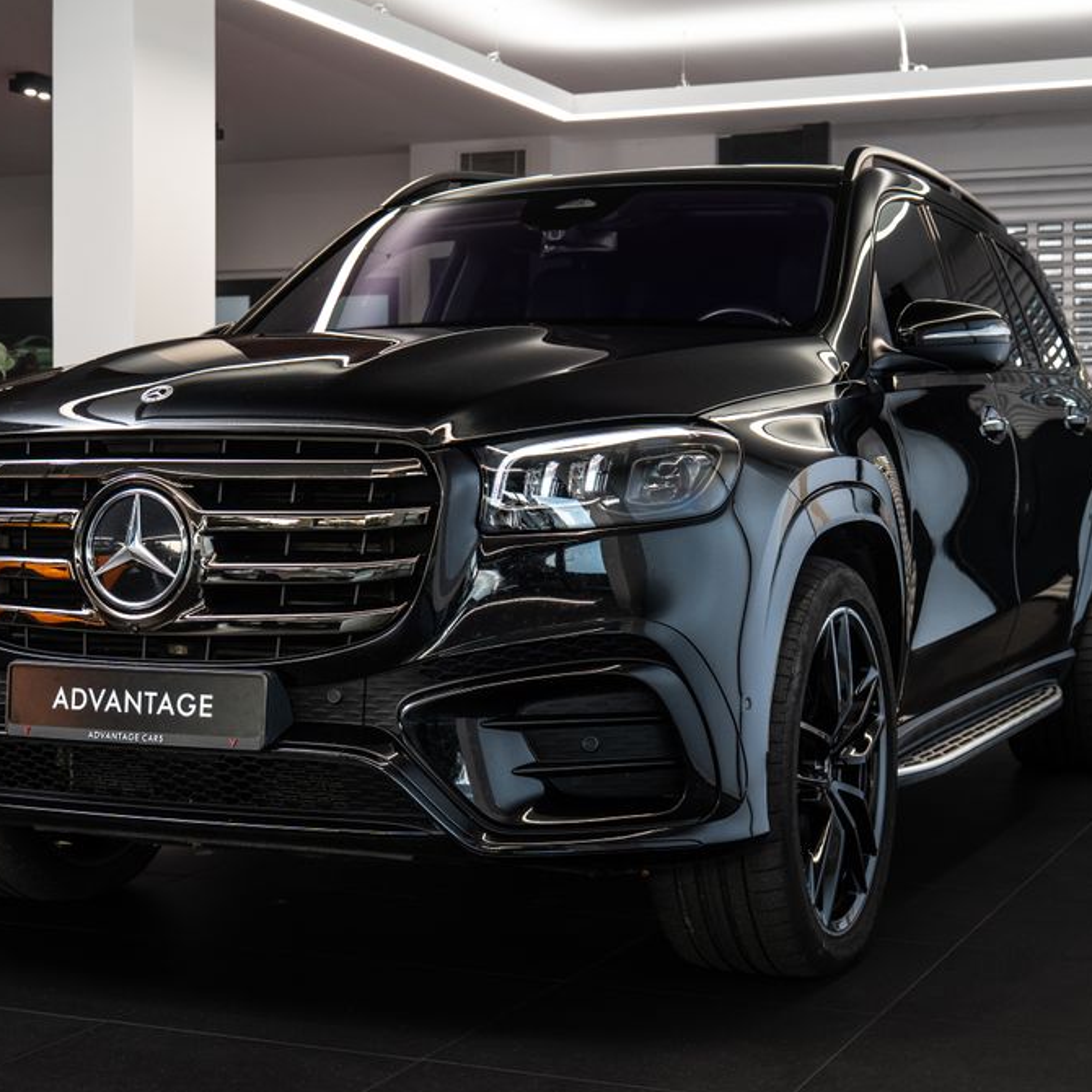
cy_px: 552
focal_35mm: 61
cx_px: 519
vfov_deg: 28.2
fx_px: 2177
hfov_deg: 28.2
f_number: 5
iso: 1000
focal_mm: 45
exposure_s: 1/60
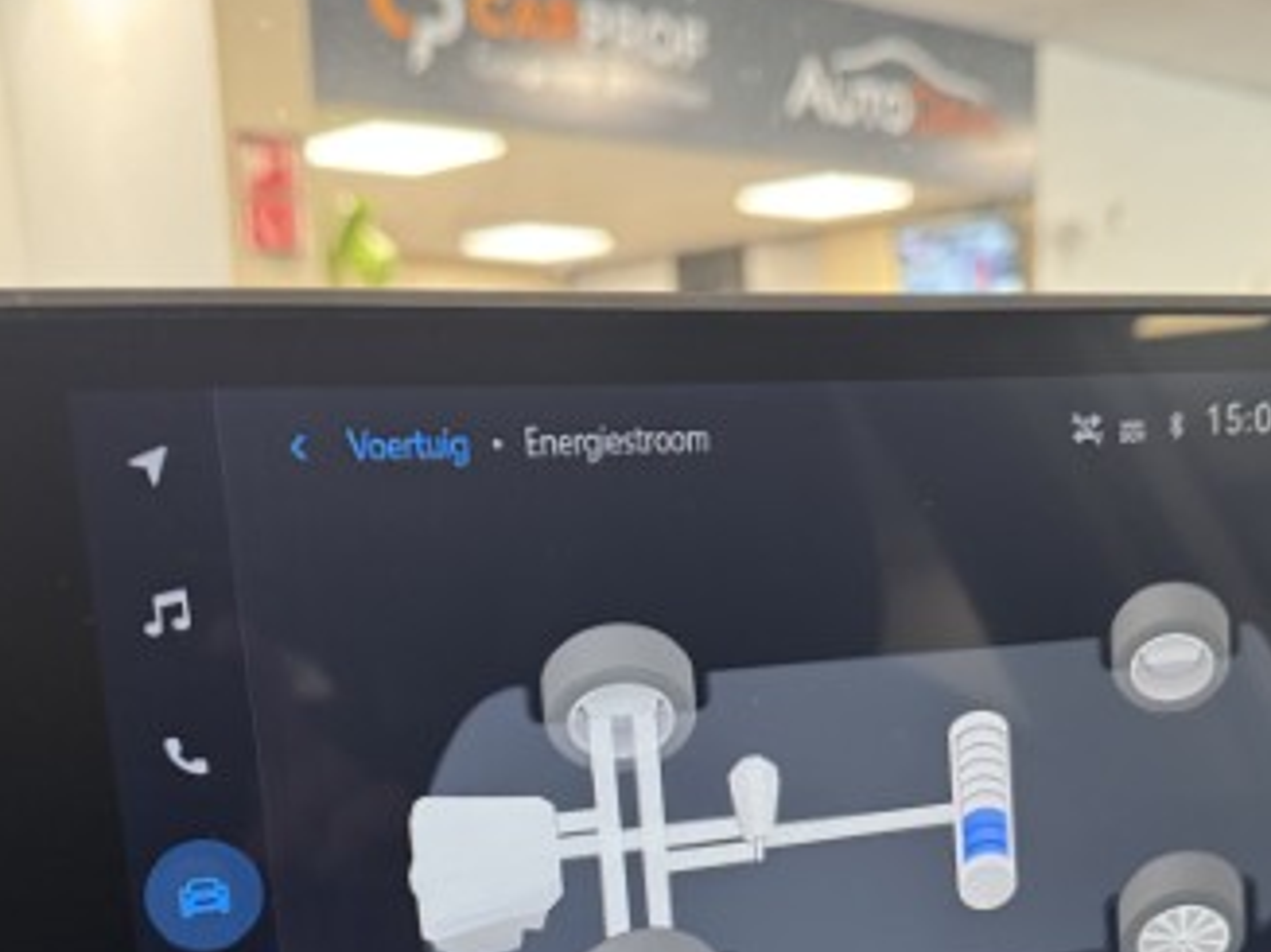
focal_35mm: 47
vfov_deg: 29.2
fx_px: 1725
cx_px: 727
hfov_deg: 40.4
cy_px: 909
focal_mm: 6.76
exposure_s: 1/33
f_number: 1.78
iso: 640
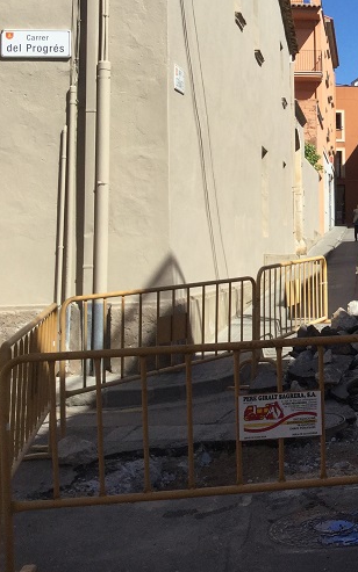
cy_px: 202
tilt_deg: +1.9
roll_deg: +0.3
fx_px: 937
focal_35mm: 60
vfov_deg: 33.8
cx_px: 478
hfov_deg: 19.7
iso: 25
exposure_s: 1/1294
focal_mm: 3.3
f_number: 2.4
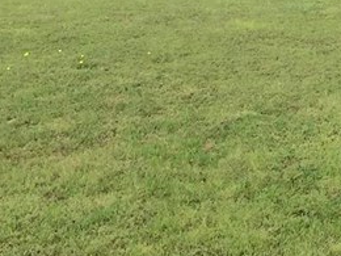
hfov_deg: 15.5
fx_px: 1123
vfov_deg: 12.7
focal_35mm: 114
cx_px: 556
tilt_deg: -5.4
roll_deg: -1.1
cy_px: -34
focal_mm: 4.15
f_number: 2.2
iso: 32
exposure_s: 1/1412
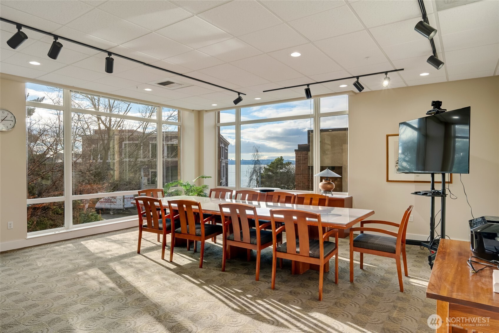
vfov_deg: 57.2
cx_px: 250
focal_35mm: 22
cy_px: 166
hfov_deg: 78.6
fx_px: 305
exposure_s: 1/3200
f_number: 9
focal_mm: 22
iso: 400
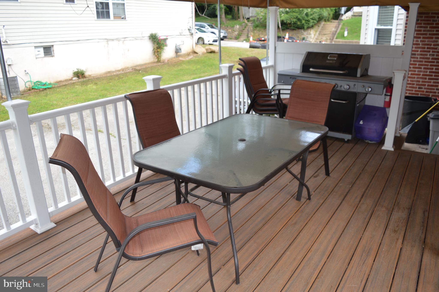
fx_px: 329
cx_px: 220
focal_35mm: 27
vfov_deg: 47.8
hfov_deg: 67.4
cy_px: 146
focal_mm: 18
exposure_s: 1/125
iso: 140
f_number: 4
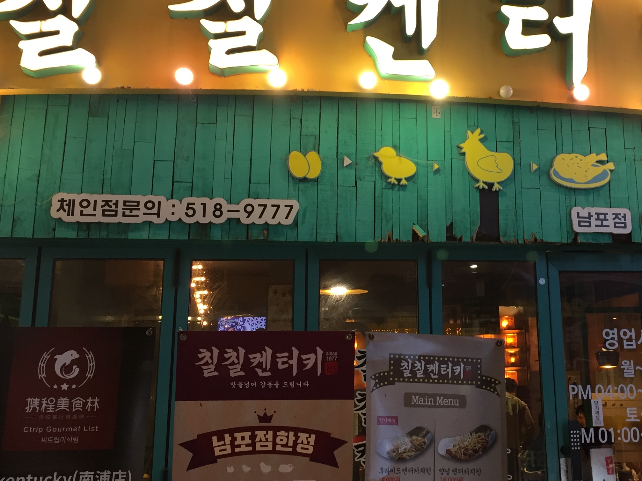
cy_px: 169
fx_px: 872
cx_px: 413
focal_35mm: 47
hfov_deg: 40.1
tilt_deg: +15.6
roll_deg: +2.1
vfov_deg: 30.7
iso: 64
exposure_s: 1/30
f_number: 2.2
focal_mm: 4.15
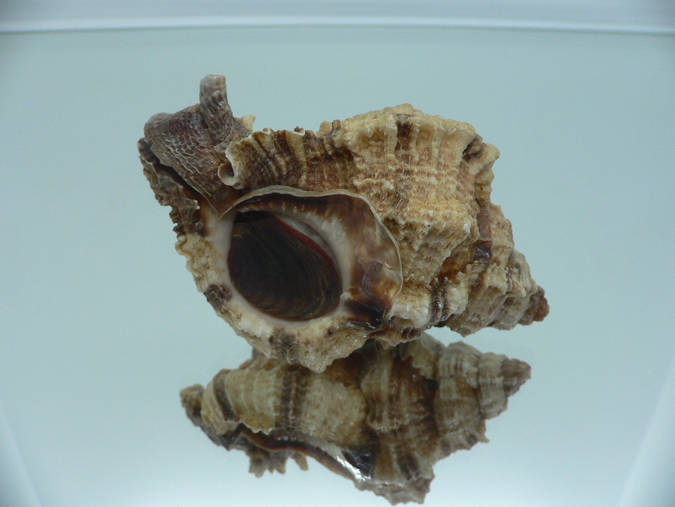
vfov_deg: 40.7
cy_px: 254
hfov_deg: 52.6
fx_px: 682
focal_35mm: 35
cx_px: 338
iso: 100
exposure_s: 1/60
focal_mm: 4.6
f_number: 2.8
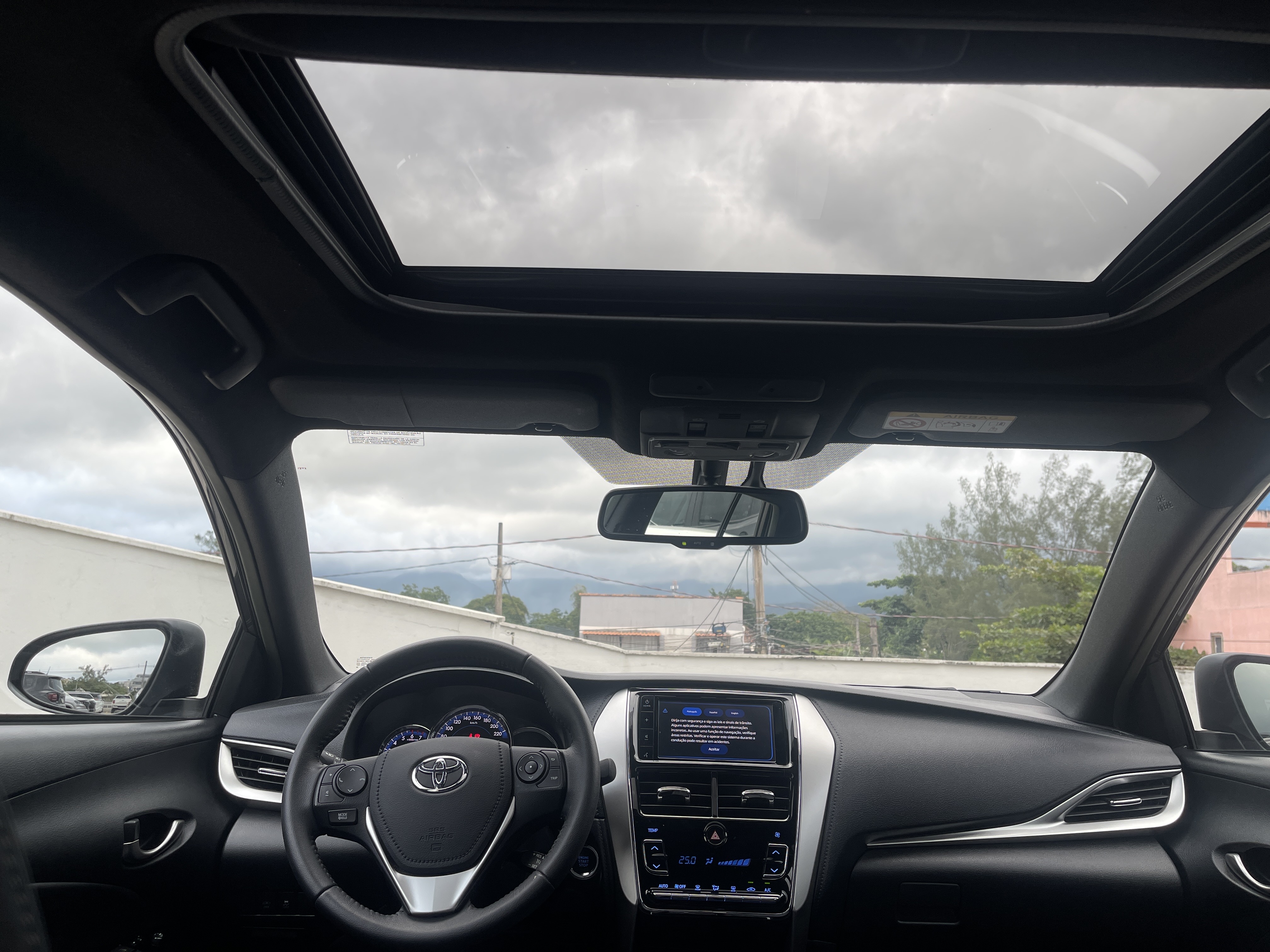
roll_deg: -1.5
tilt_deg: +8.9
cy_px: 476
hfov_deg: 69.4
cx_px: 635
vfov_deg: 54.9
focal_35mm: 25
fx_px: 917
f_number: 1.6
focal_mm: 5.1
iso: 32
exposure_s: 1/215
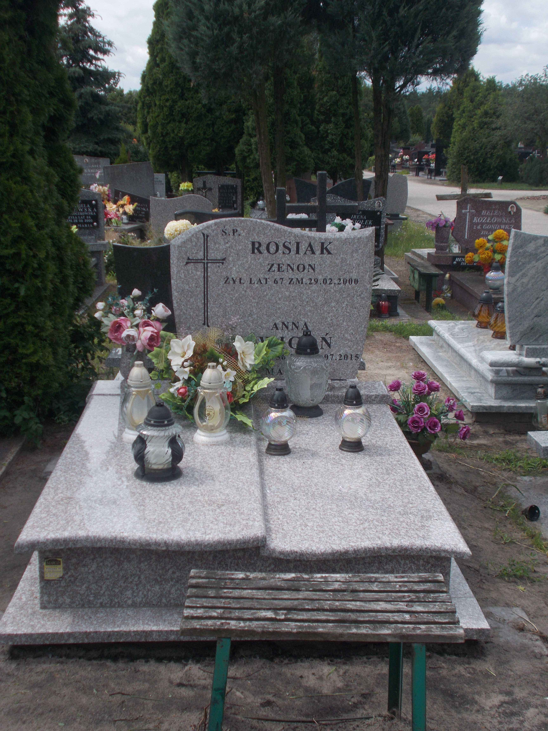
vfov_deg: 42.9
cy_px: 366
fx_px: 929
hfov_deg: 32.9
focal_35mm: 44
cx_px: 274
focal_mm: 7.9
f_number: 10.6
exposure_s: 1/80
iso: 80
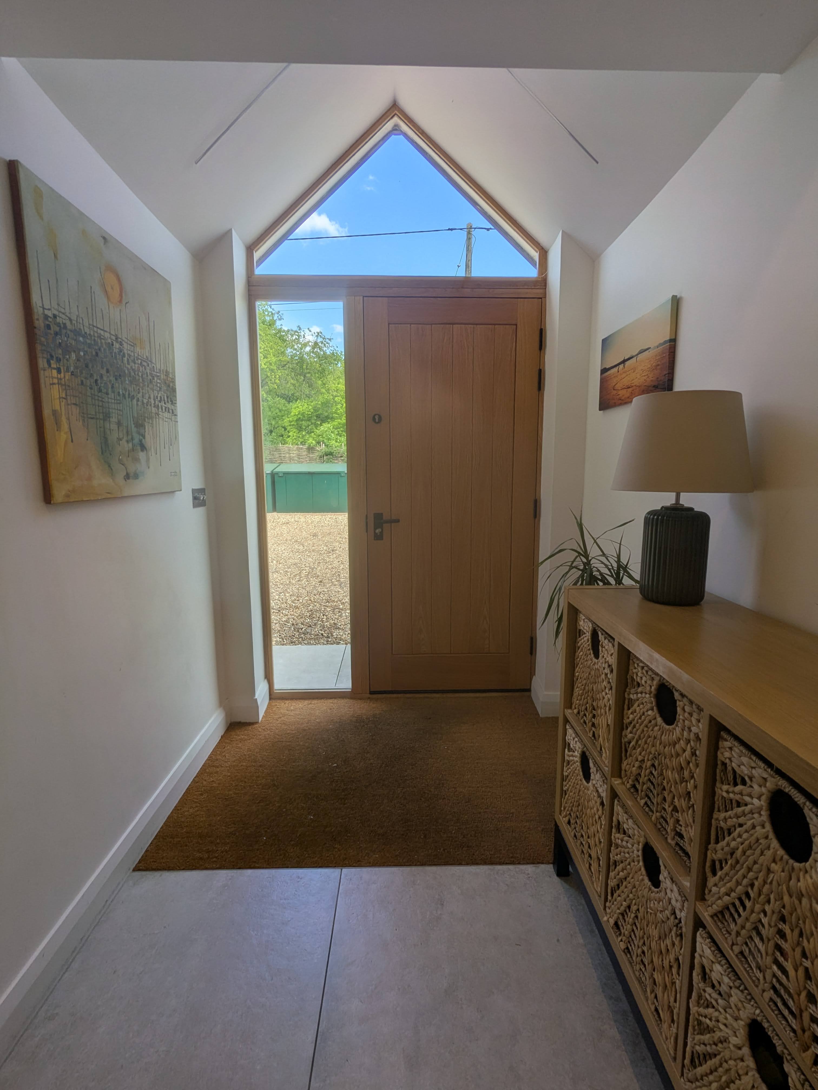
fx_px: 504
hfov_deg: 78.1
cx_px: 409
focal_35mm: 16
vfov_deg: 94.5
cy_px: 545
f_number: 2.2
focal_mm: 2.35
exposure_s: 1/445
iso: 51
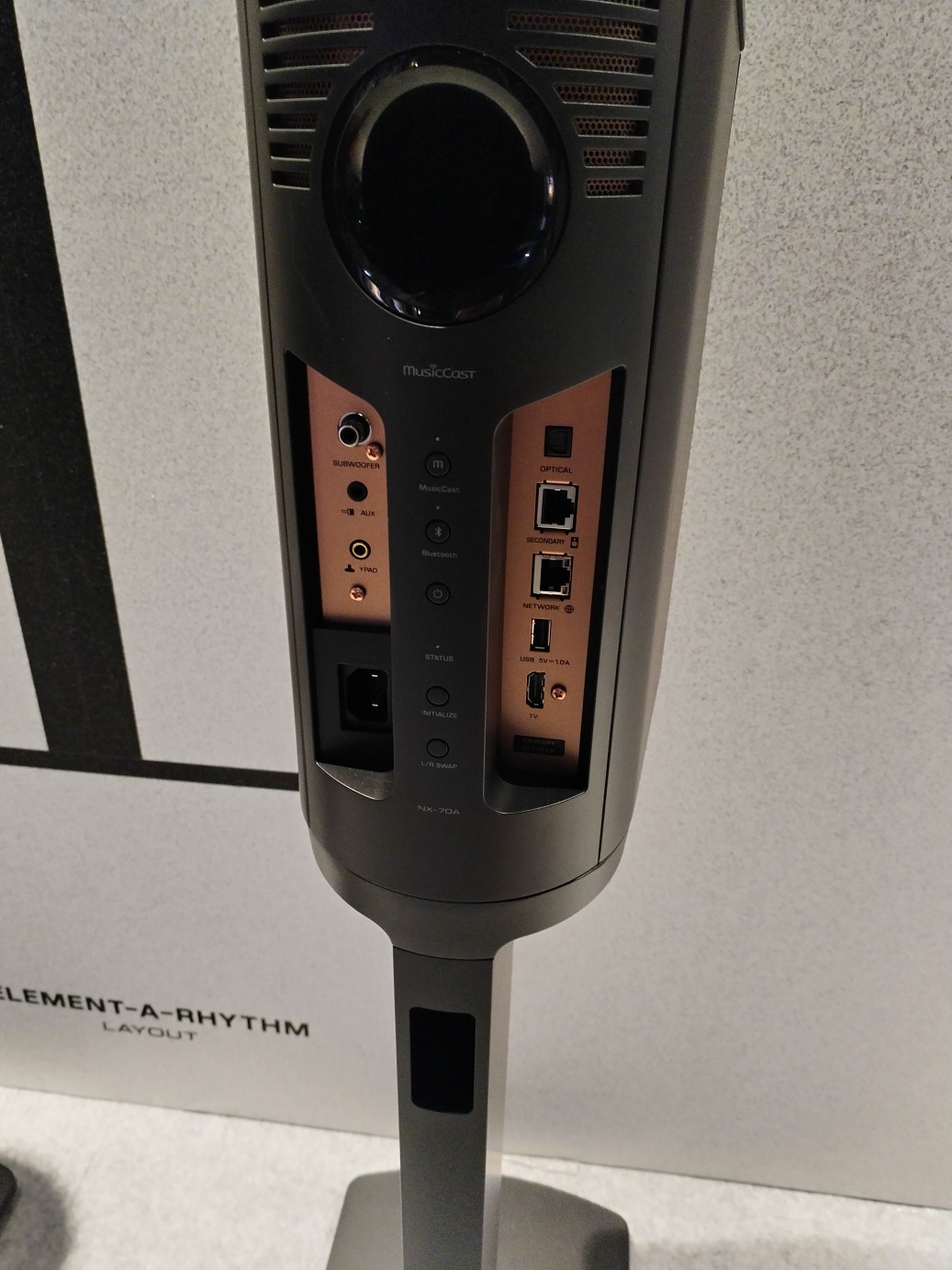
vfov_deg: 61.7
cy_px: 635
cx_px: 476
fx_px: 1064
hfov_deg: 48.2
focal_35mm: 29
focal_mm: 4.75
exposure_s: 1/25
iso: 387
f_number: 1.8
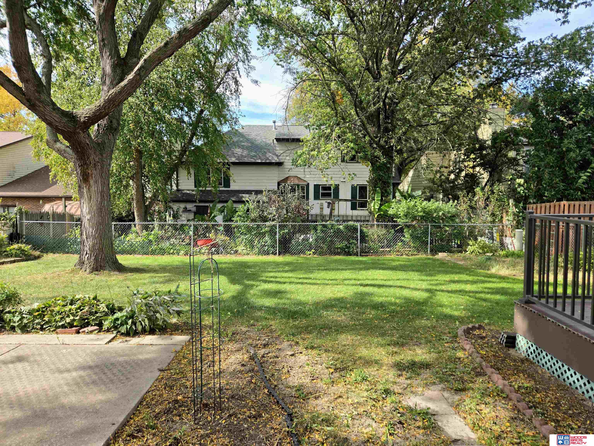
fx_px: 395
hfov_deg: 73.9
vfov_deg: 58.9
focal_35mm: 23
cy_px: 223
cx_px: 297
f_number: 1.8
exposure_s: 1/667
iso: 25
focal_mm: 5.4
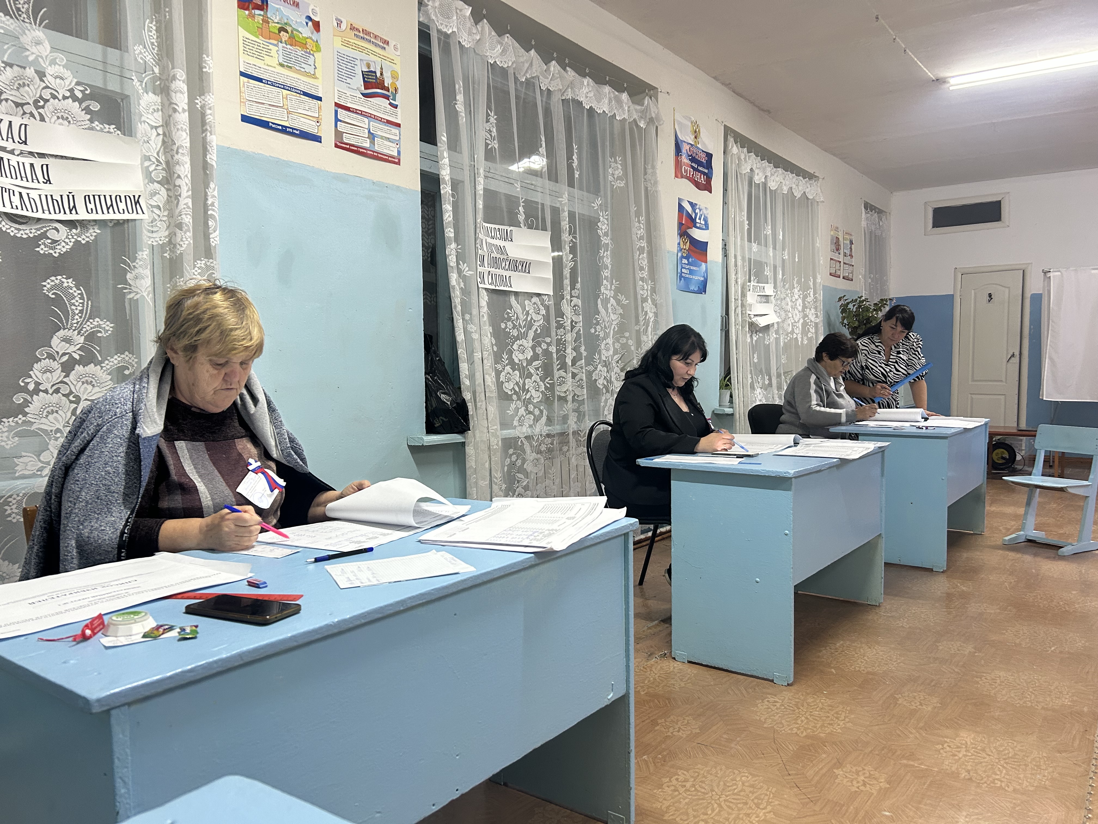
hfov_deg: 67.3
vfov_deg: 53.1
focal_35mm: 26
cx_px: 549
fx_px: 825
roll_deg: +0.1
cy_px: 412
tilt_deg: -3.5
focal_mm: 5.7
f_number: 1.5
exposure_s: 1/50
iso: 160
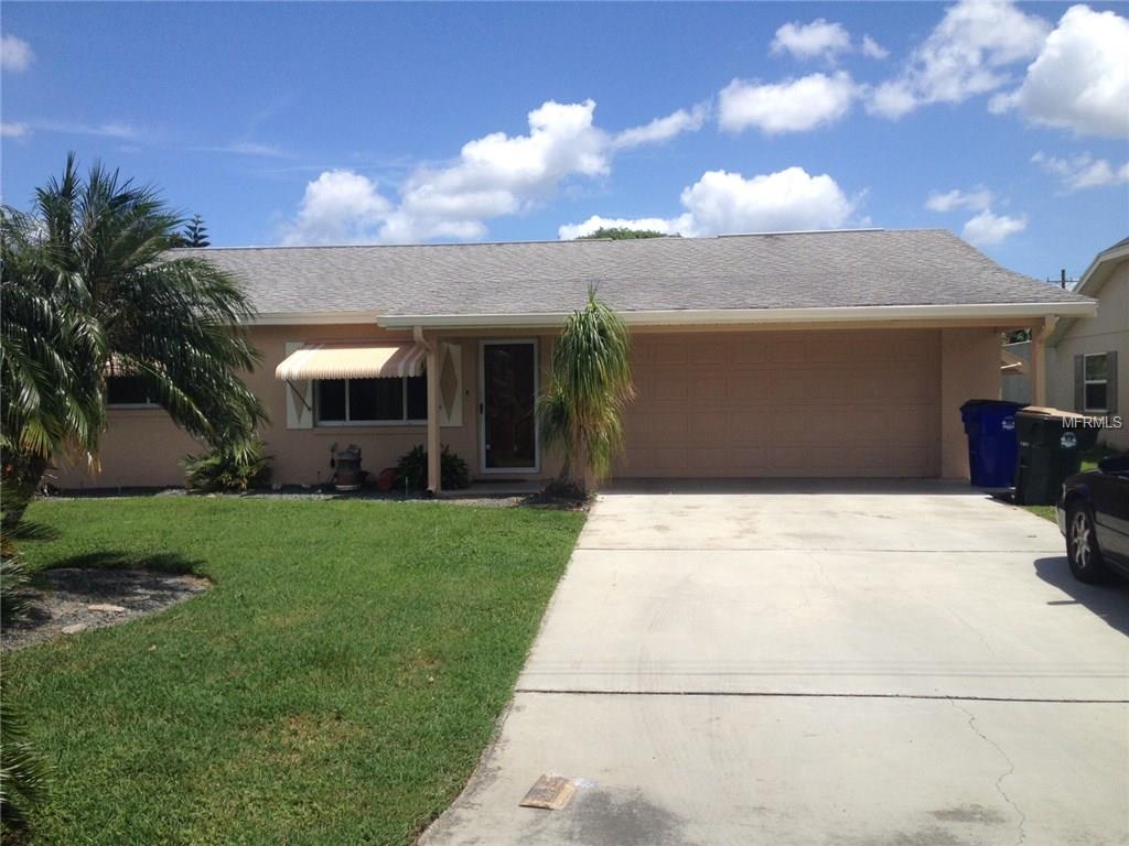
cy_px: 423
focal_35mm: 35
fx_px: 1142
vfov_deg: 40.7
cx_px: 564
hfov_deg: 52.6
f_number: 2.4
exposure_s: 1/2123
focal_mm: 4.28
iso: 50
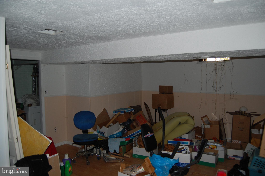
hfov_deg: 67.4
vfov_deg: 47.8
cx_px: 132
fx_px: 199
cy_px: 88
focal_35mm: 27
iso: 400
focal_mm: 18
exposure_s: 1/60
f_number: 3.5
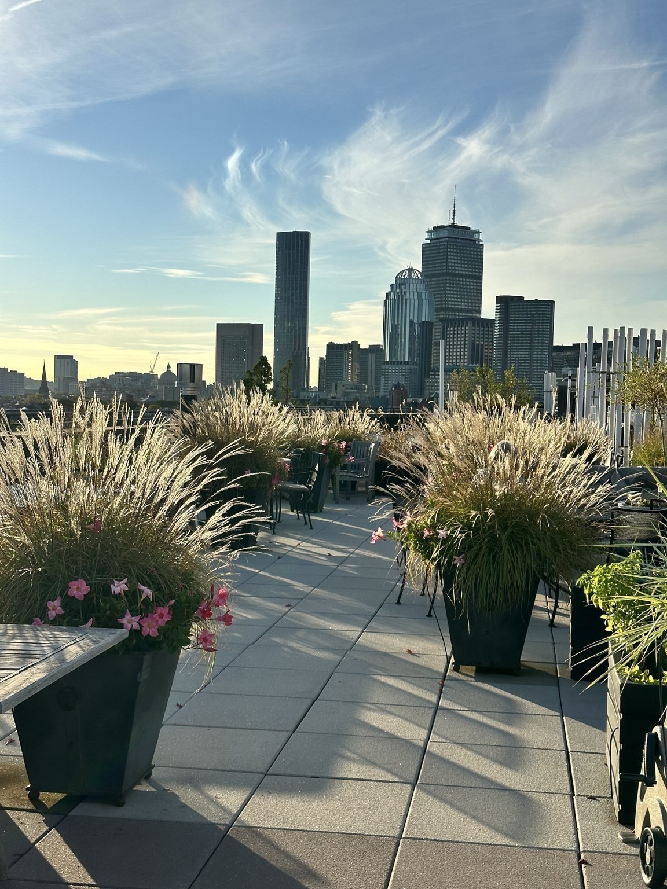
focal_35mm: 48
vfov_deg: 39.7
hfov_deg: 30.3
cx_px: 334
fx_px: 1233
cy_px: 444
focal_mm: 6.86
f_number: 1.78
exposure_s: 1/5556
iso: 64
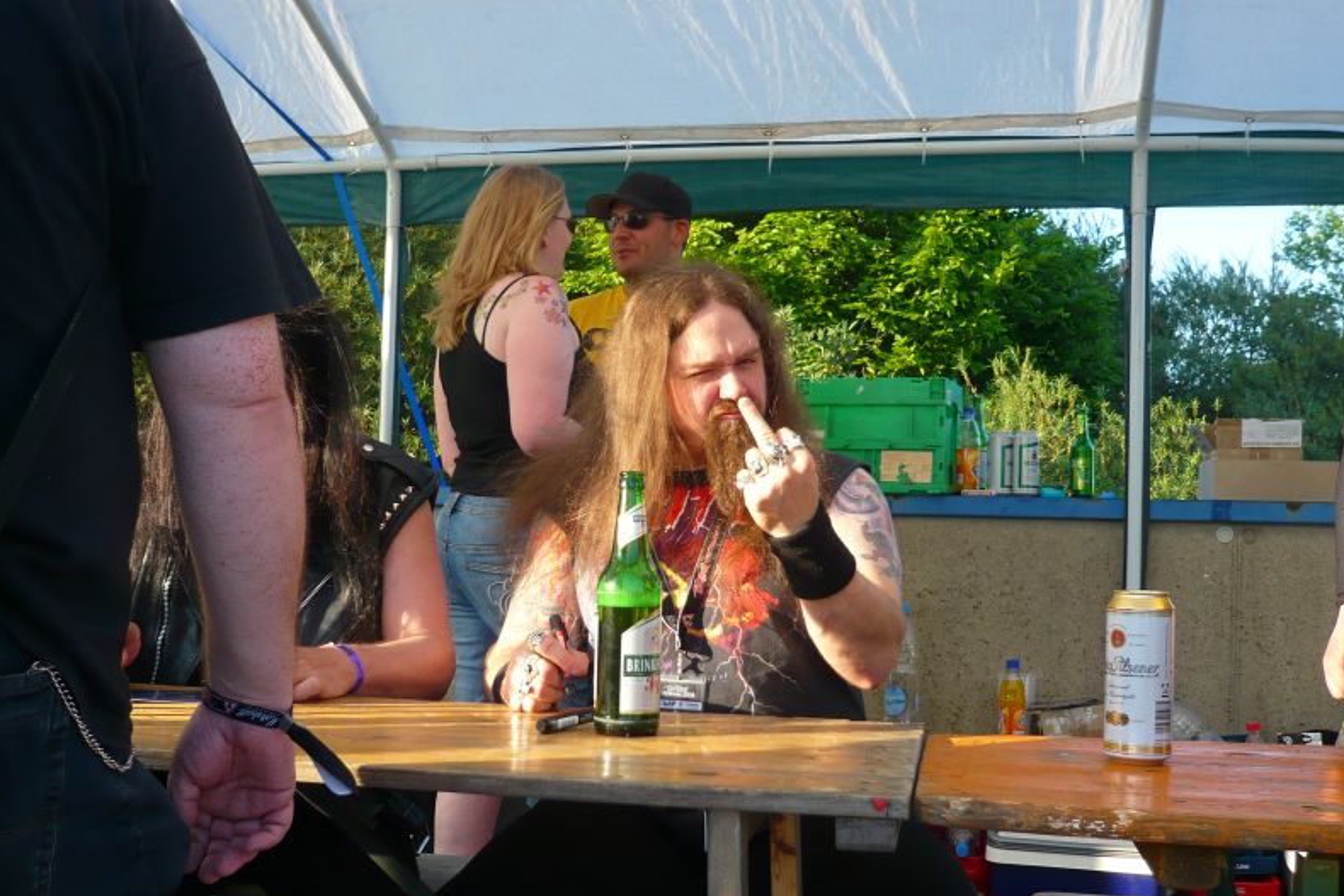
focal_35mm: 40
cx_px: 674
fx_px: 1494
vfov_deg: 33.4
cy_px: 442
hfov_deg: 48.5
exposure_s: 1/200
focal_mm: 6.2
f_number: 3.2
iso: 100
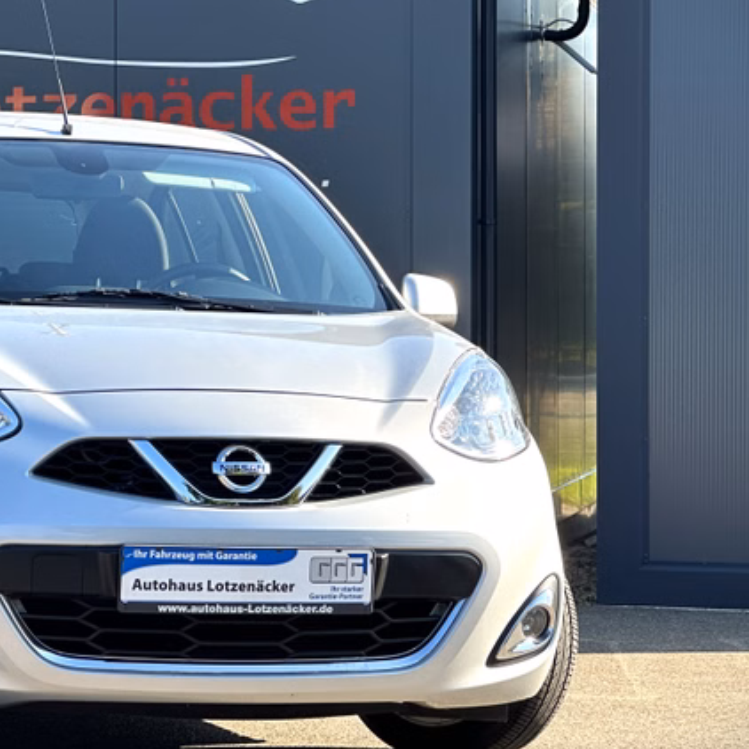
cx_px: 128
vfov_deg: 13.0
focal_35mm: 134
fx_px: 3280
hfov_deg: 13.0
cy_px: 362
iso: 32
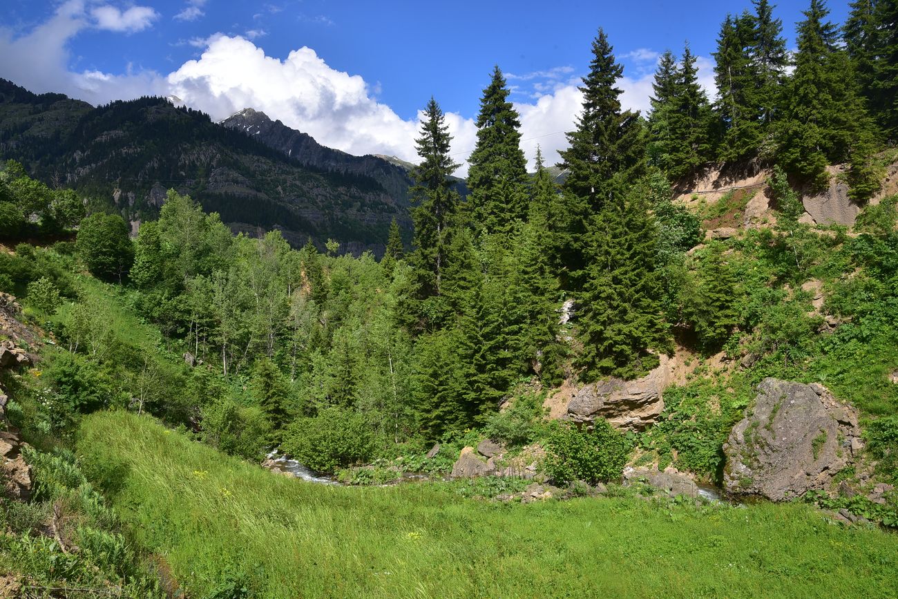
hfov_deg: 39.6
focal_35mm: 50
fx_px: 1247
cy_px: 300
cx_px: 449
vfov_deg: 27.0
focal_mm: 50
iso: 200
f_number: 14
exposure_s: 1/160
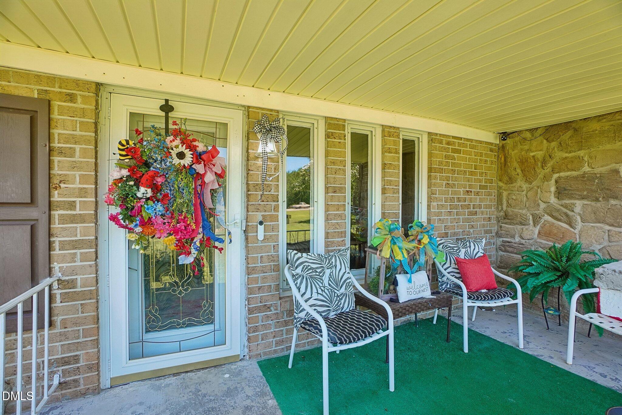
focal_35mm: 15
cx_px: 311
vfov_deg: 77.3
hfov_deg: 100.4
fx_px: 259
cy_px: 208
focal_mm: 10
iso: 400
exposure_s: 1/40
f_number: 8
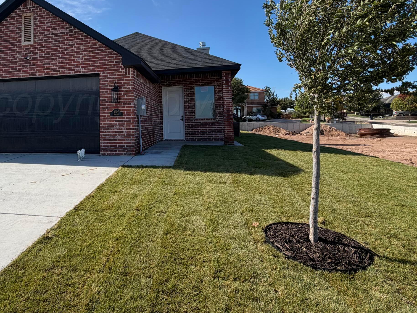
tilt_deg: +2.6
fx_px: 277
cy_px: 105
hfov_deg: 71.9
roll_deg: +2.0
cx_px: 141
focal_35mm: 23
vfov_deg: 57.6
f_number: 2.2
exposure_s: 1/770
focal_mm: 2.22
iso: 25
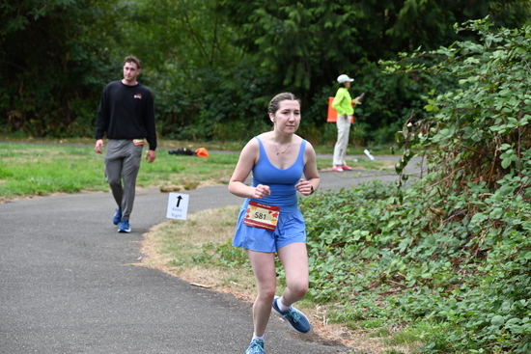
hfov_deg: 19.6
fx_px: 1534
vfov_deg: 13.2
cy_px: 177
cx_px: 266
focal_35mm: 104
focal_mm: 104
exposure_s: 1/250
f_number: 6.3
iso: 250
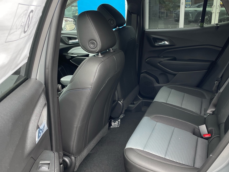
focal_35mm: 37
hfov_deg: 49.8
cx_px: 140
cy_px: 96
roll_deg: -0.8
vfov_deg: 38.6
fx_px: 245
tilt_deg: -19.9
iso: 40
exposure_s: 1/121
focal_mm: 4.2
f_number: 1.6
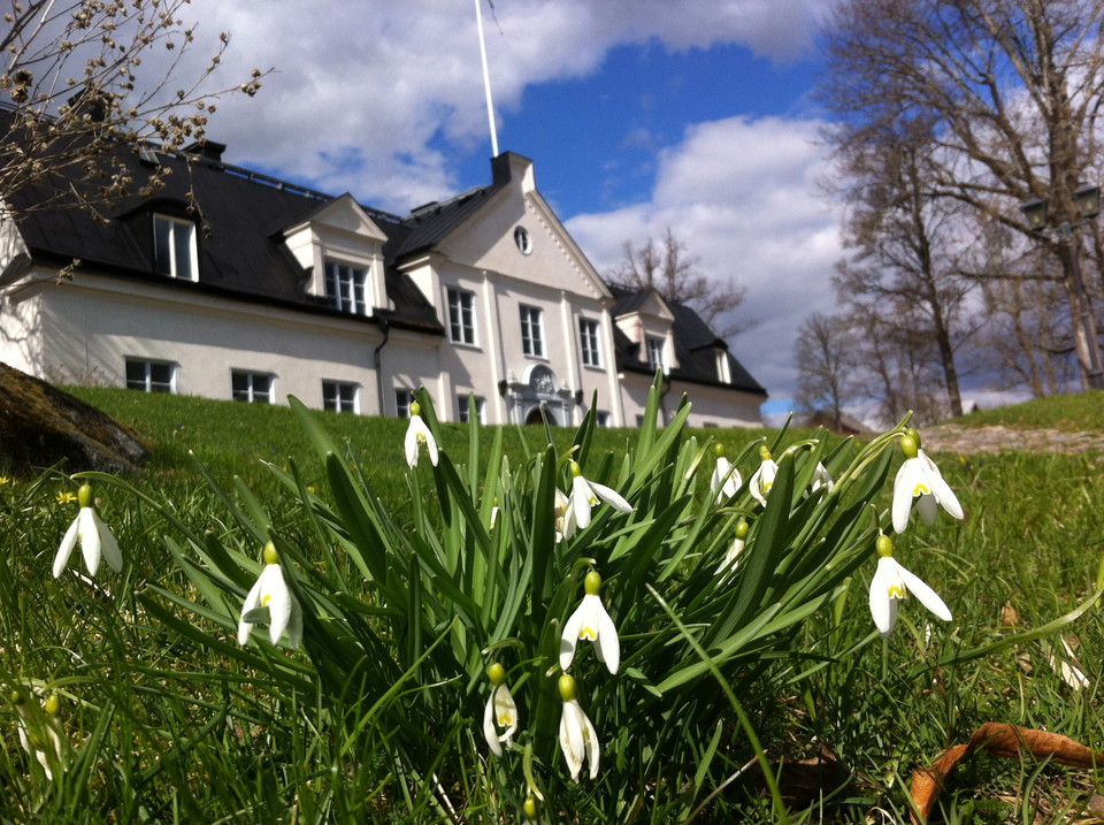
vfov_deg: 40.6
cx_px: 552
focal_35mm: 35
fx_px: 1115
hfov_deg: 52.7
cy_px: 412
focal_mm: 3.85
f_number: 2.8
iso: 80
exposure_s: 1/1885
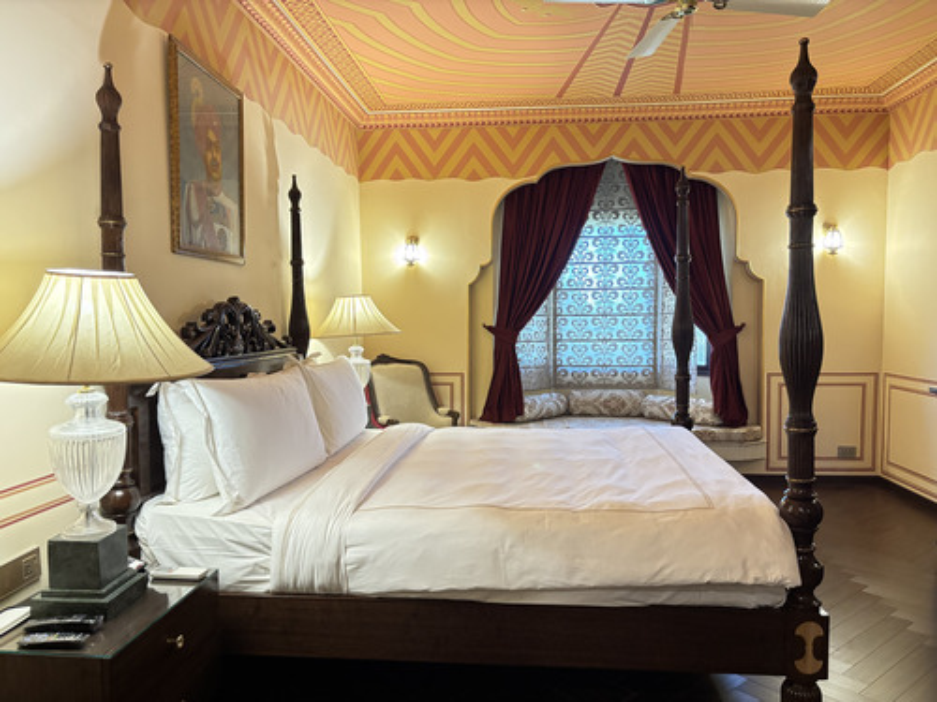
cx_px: 468
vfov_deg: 53.1
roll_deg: +0.4
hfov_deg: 67.3
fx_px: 704
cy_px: 351
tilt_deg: -2.9
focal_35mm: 26
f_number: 1.6
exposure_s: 1/33
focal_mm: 5.96
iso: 640
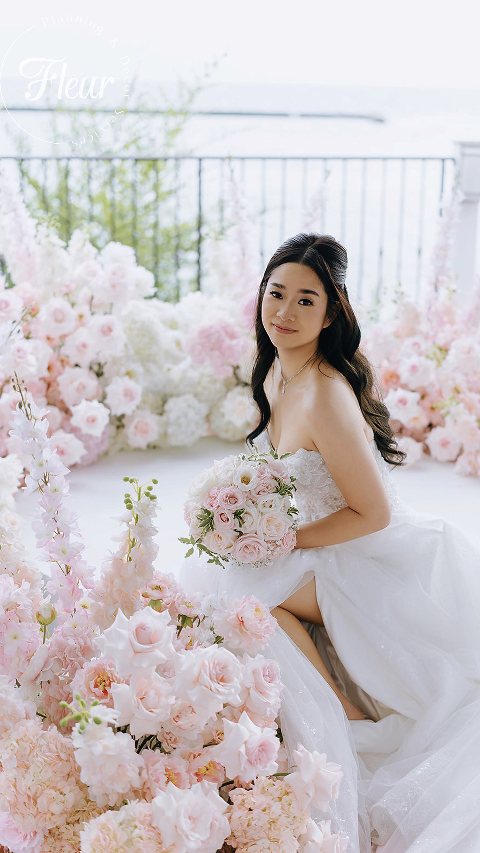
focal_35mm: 53
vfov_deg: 39.2
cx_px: 279
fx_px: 1199
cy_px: 431
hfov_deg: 22.6
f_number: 2
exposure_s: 1/800
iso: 125
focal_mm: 50
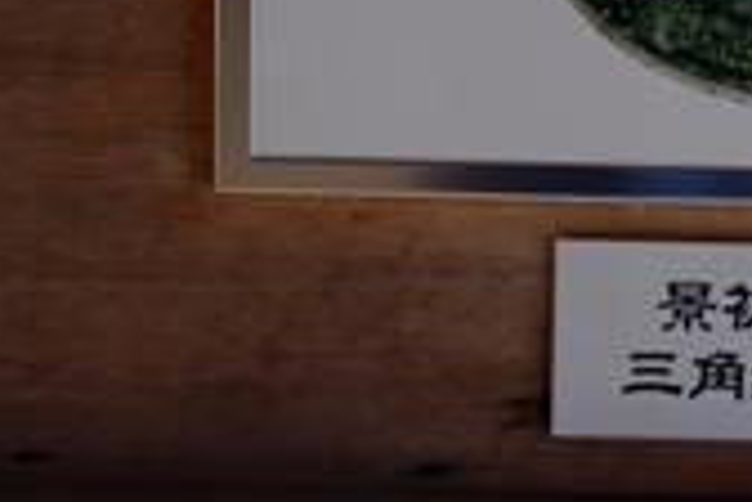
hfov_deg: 20.3
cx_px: 824
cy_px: -114
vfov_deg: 13.8
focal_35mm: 96
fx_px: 2005
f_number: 3.2
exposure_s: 1/180
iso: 200
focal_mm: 24.3
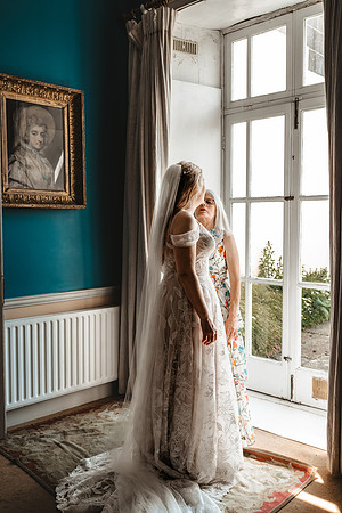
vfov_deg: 54.4
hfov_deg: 37.9
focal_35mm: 35
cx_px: 171
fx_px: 499
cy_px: 256
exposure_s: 1/160
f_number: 5
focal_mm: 35
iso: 500
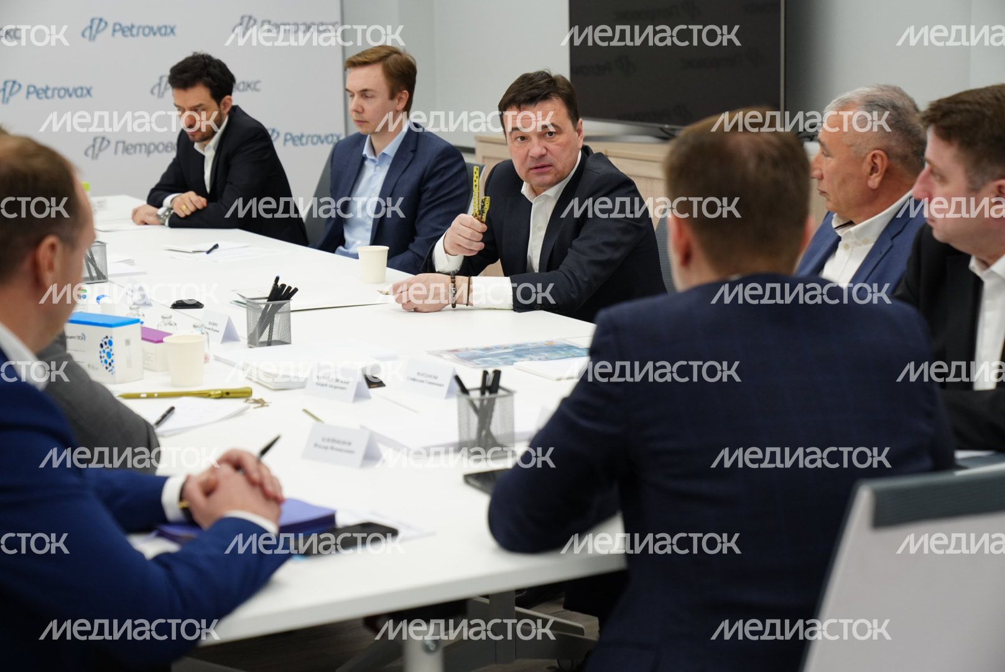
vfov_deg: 19.5
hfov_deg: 28.8
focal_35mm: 70
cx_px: 502
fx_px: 1956
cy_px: 336
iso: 2000
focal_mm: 70
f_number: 4
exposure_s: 1/320
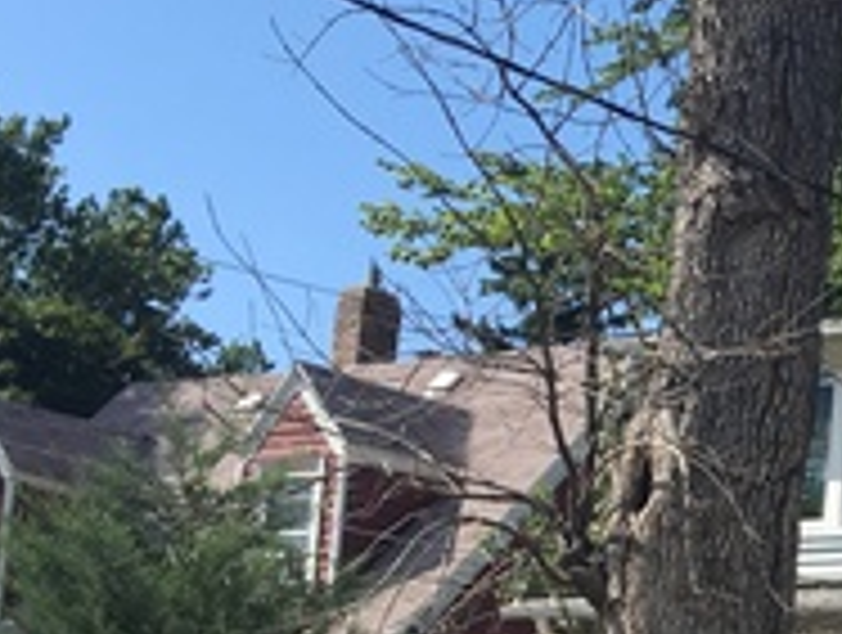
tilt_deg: +5.3
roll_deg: -3.3
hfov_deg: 17.0
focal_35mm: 99
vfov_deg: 14.5
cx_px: 1418
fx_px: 2413
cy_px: 787
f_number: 2.2
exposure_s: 1/1131
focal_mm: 4.15
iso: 25
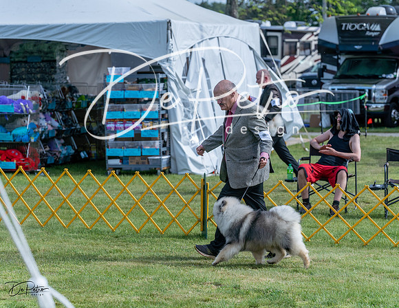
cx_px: 200
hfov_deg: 12.8
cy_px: 154
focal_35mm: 152
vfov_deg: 9.9
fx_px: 1772
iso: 160
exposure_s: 1/1250
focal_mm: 138
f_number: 5.6
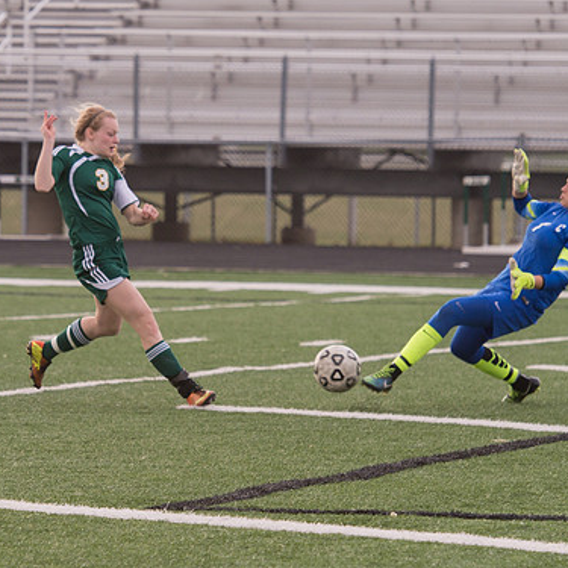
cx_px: 98
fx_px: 6200
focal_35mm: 334
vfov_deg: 5.2
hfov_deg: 5.2
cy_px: 250
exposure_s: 1/1250
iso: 400
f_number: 4.5
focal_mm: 140
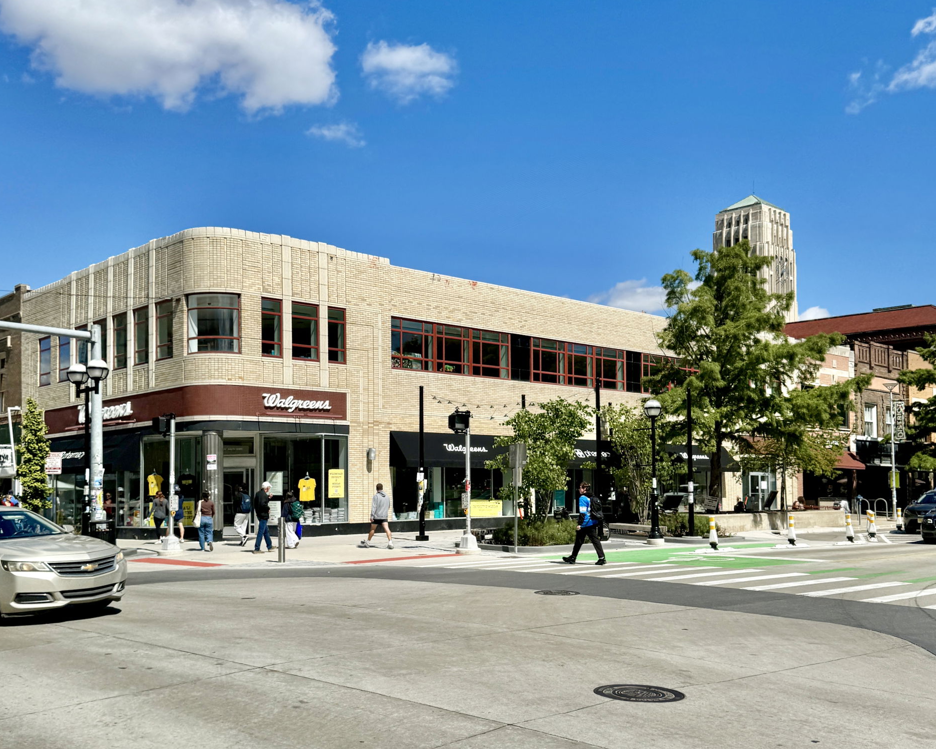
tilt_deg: +1.9
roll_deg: -1.6
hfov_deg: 55.7
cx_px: 458
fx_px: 886
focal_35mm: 32
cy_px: 445
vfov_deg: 45.6
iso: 80
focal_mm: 6.76
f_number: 1.78
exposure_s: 1/7937
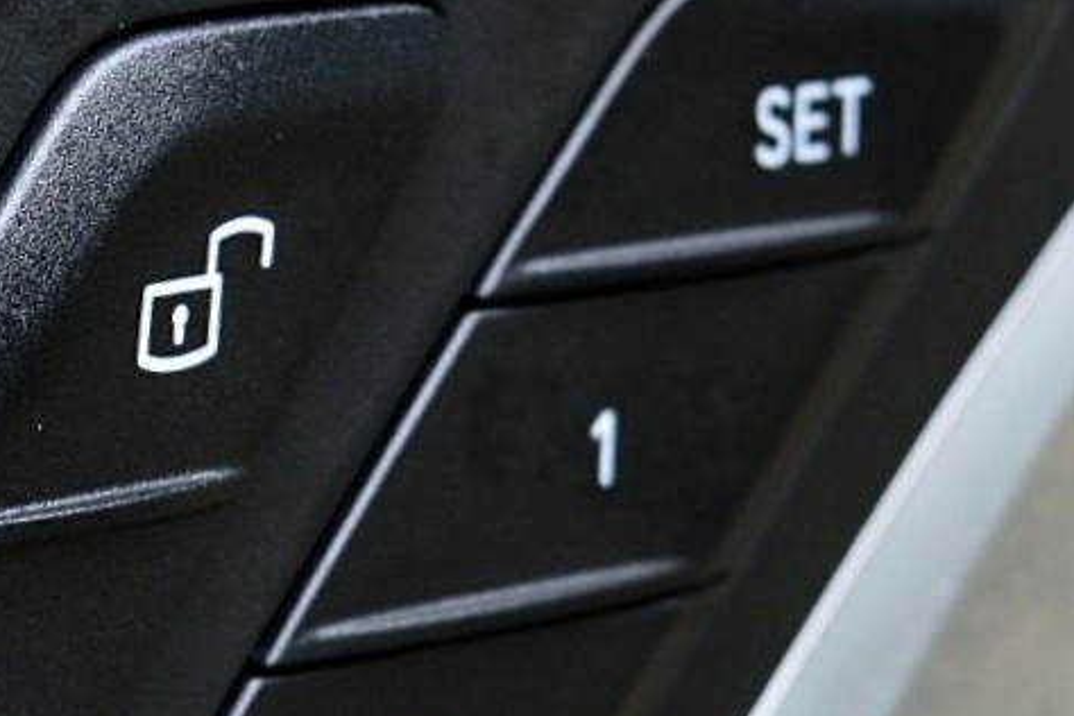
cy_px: 369
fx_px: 7965
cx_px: 161
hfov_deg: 7.7
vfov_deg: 5.1
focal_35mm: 267
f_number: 8
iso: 400
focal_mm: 52
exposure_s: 1/80
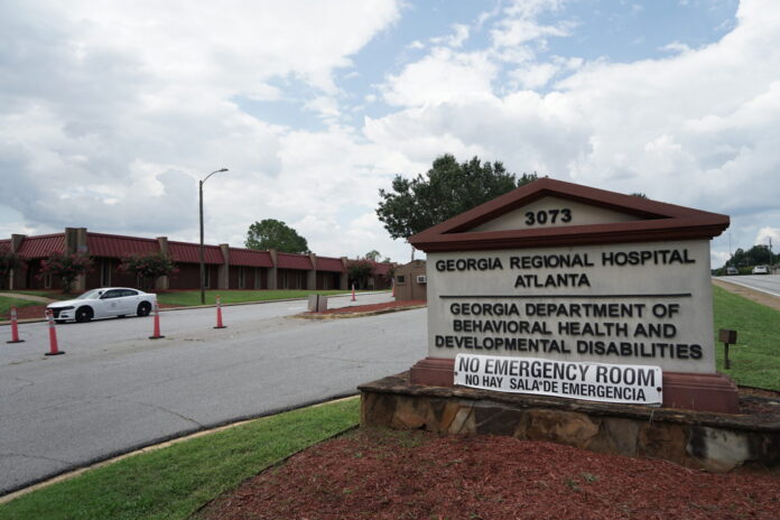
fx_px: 520
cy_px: 260
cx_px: 390
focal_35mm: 24
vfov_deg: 53.1
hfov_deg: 73.7
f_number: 4.5
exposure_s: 1/1250
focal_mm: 24
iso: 200
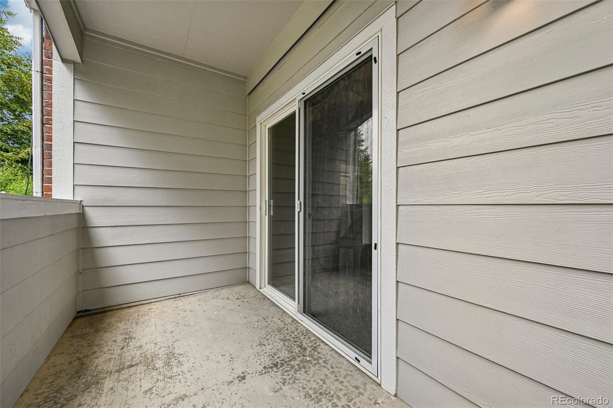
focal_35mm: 14
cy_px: 204
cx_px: 306
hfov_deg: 104.3
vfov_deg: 81.2
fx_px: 238
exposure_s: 1/30
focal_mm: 14
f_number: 10
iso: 64
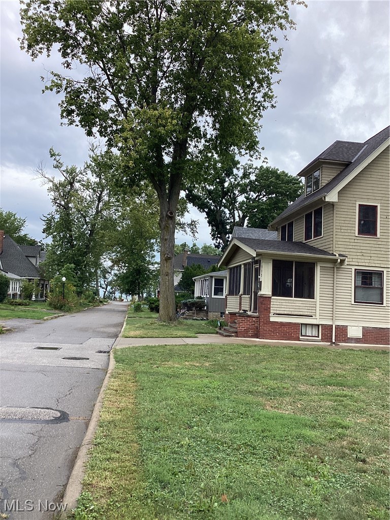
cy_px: 260
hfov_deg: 45.4
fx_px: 466
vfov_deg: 58.4
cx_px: 195
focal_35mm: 31
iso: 25
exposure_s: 1/582
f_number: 2.4
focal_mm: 3.3
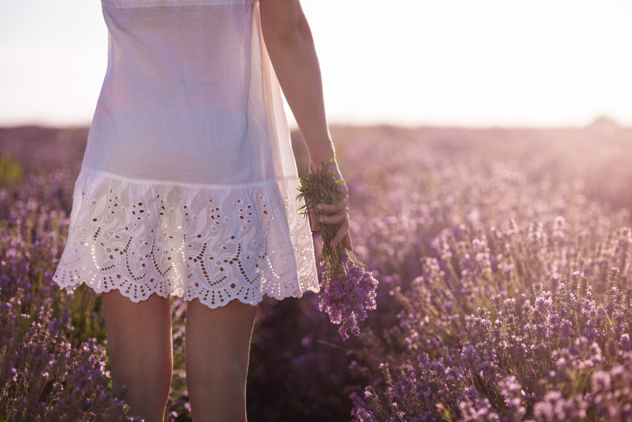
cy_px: 211
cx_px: 316
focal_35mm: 116
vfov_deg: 11.8
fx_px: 2038
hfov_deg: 17.6
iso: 100
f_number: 3.2
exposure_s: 1/1250
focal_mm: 116
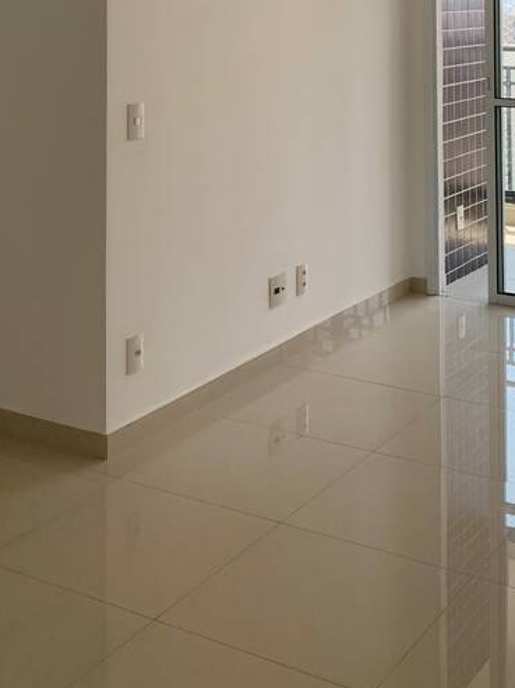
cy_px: -11
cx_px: 274
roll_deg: +0.8
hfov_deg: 25.6
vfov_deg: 31.1
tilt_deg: +1.1
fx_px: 1132
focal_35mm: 57
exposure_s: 1/200
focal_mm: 4.25
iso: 25
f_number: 1.8
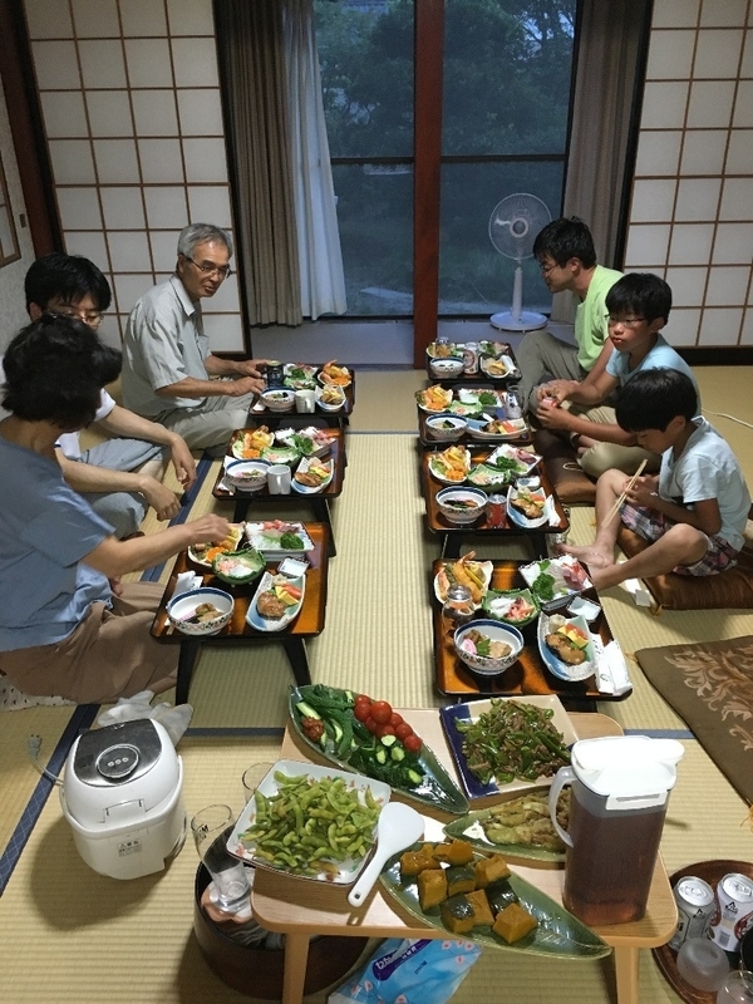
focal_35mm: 29
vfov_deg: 61.7
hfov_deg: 48.2
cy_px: 502
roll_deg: -0.1
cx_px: 376
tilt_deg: -27.2
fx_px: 841
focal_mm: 4.15
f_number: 2.2
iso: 200
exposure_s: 1/24
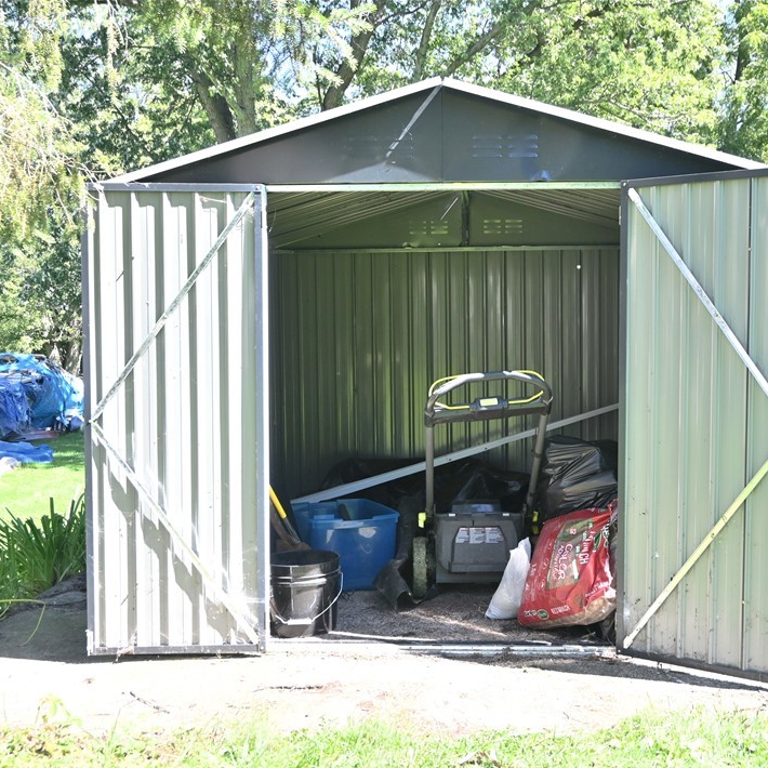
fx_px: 979
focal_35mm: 39
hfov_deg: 42.6
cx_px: 459
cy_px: 390
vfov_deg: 42.8
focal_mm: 20
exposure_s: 1/250
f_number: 4.5
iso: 200
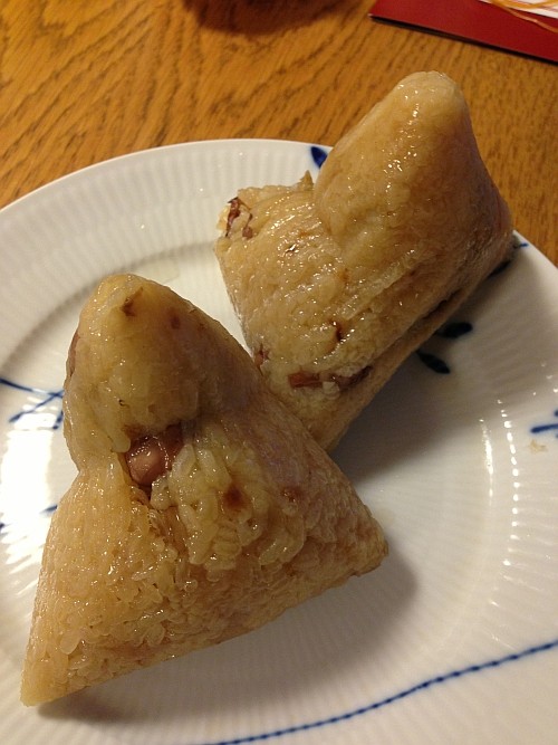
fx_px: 709
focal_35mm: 33
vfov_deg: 55.4
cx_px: 279
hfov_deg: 42.9
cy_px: 372
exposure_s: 1/20
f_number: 2.4
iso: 125
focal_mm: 4.13
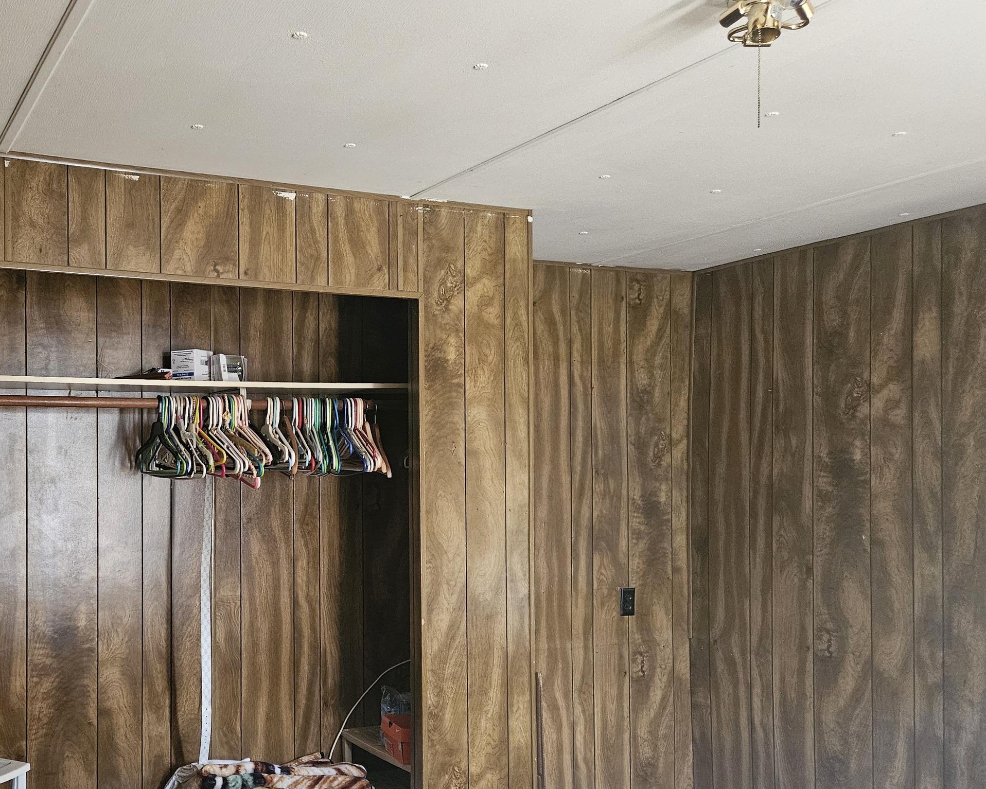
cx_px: 286
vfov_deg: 41.1
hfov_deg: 48.9
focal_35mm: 36
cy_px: 453
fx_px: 1051
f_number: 1.8
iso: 800
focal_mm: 5.4
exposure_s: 1/60
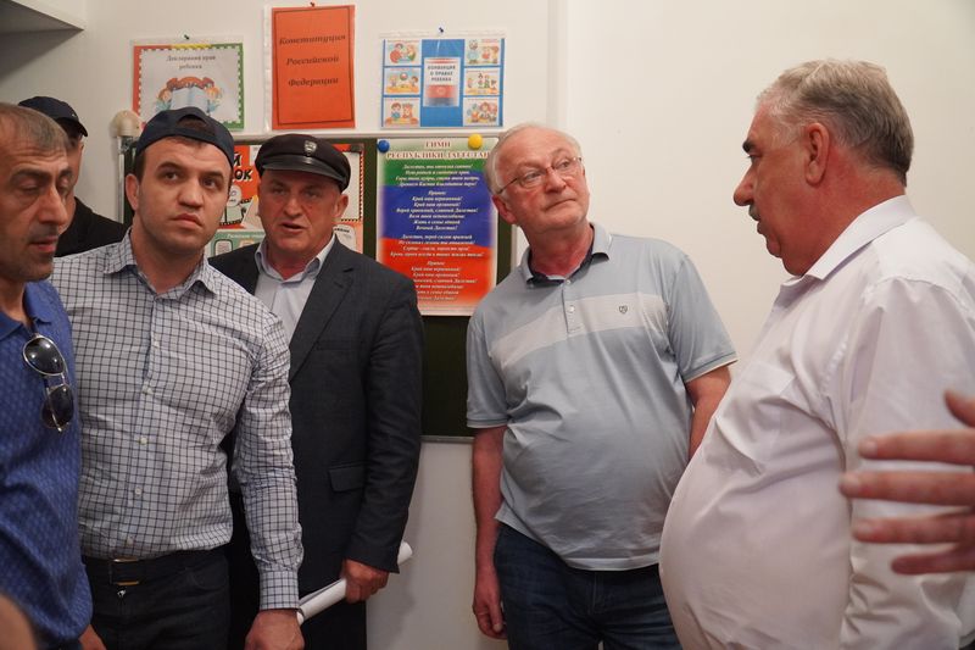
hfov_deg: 45.0
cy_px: 325
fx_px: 1178
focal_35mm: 44
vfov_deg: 30.8
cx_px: 488
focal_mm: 29
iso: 3200
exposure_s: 1/160
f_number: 4
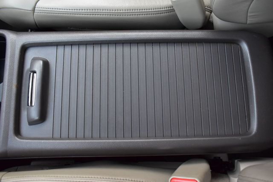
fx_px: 227
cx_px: 136
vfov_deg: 43.6
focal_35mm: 30
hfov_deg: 62.0
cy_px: 91
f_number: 6.3
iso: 1400
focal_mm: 20
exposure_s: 1/15
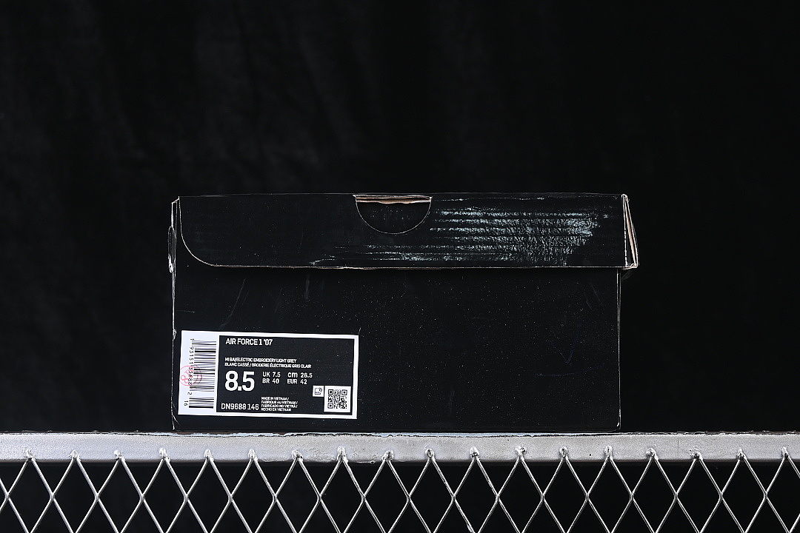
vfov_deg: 18.2
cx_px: 400
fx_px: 1667
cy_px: 266
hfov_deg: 27.0
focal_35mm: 75
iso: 160
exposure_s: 1/60
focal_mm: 50
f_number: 6.3
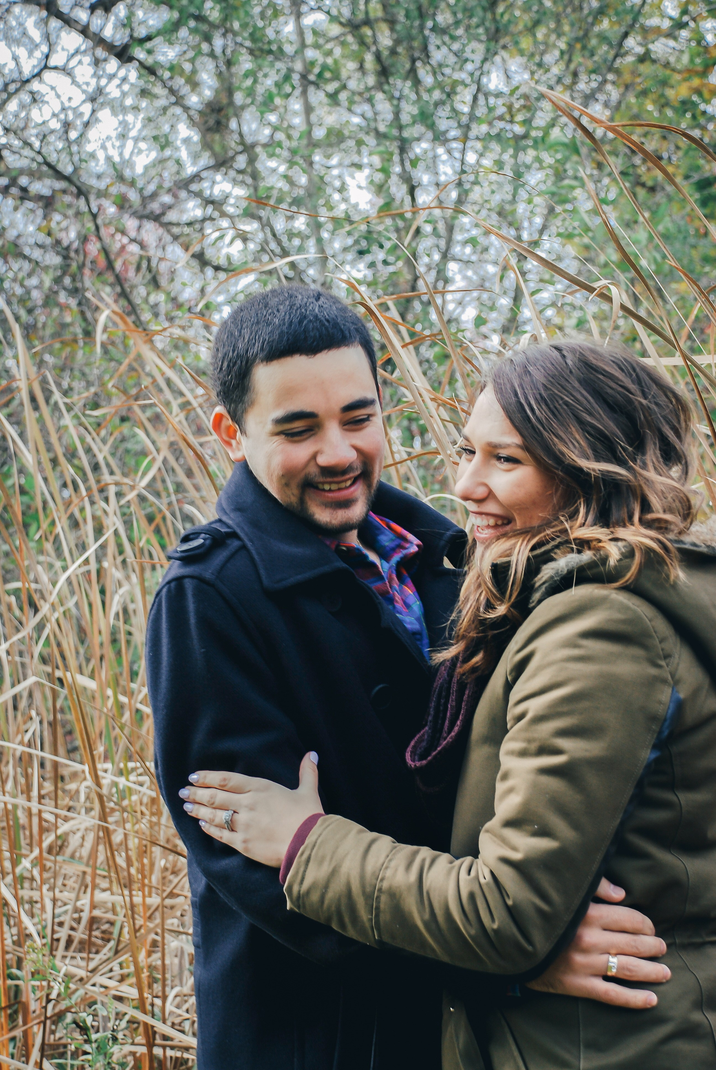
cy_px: 535
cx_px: 358
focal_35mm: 75
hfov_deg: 18.2
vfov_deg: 27.0
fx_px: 2231
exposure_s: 1/160
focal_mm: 50
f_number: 5.6
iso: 200
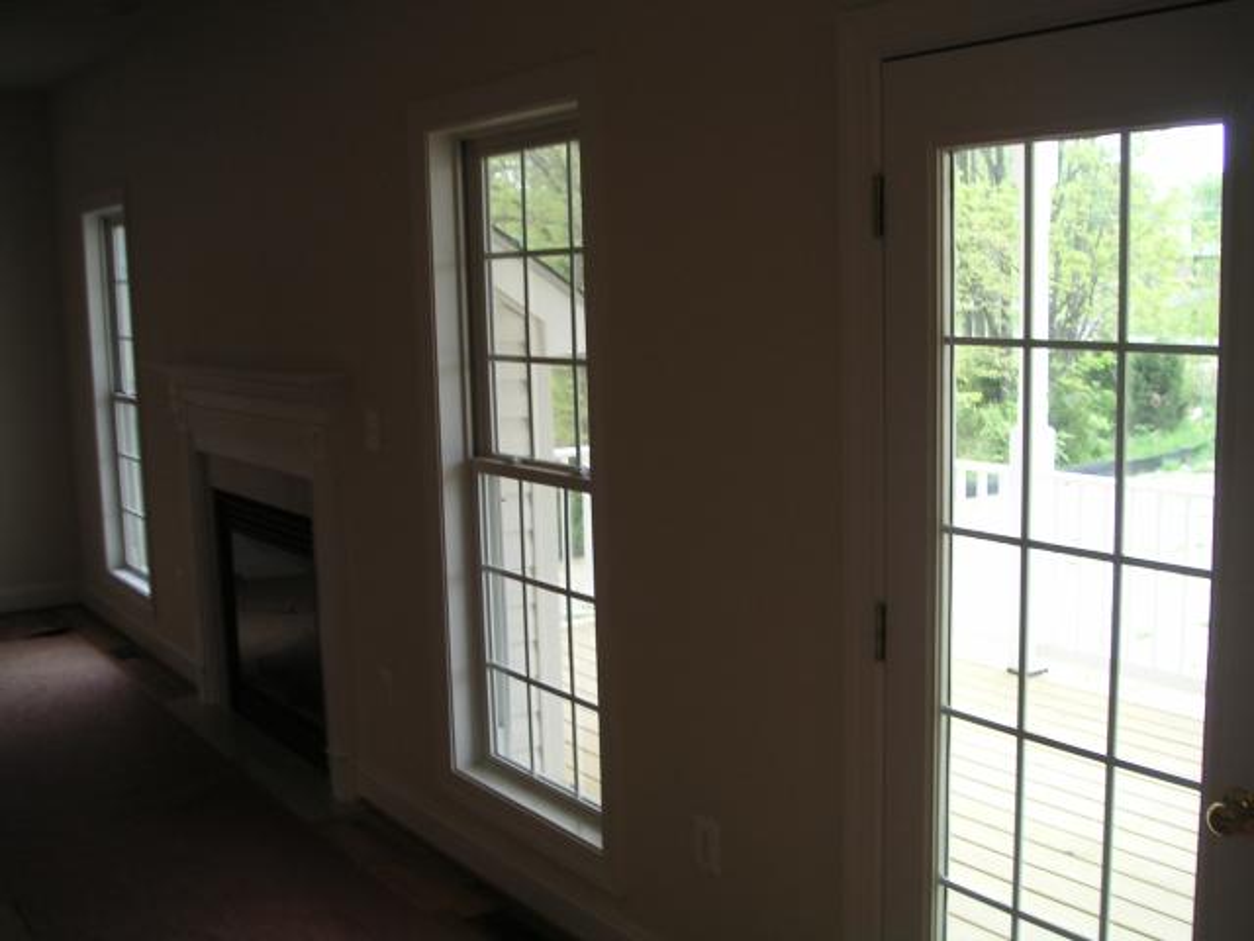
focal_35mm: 38
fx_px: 1377
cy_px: 470
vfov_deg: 37.7
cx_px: 627
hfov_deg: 49.0
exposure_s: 1/60
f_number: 2.8
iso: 50
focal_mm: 6
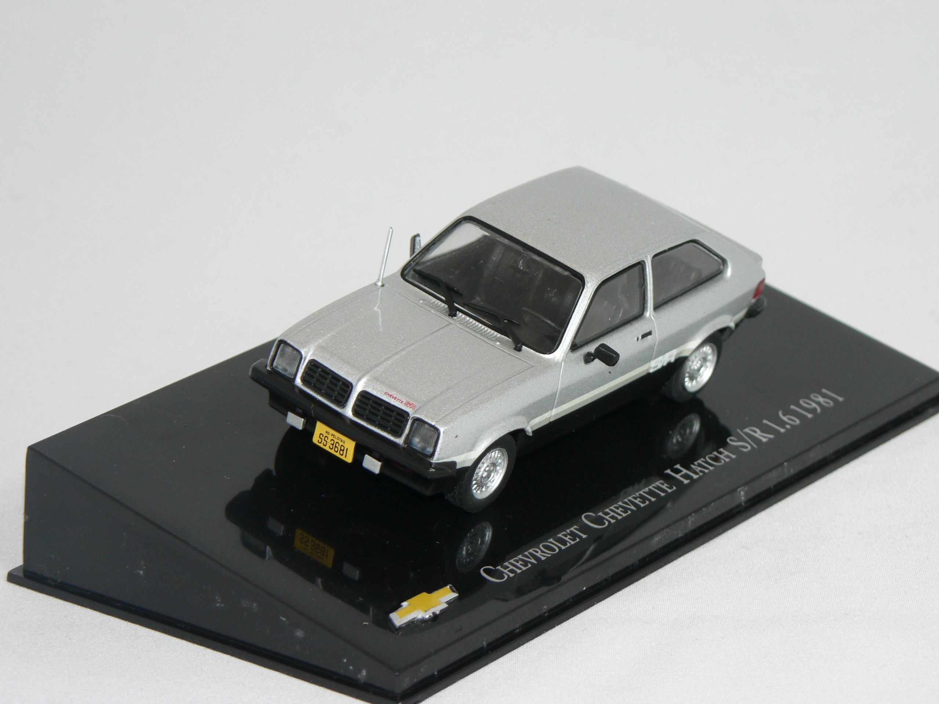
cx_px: 470
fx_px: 3988
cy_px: 352
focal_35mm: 147
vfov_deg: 10.1
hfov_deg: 13.4
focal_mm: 24.6
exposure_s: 1/60
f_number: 3.3
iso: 80
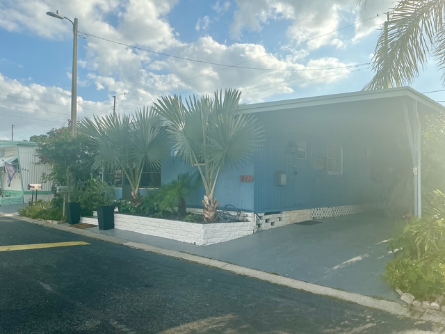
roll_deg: -0.9
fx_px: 373
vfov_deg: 48.2
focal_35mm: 29
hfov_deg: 61.7
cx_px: 222
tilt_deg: +1.1
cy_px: 167
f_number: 1.8
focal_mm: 3
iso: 25
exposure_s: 1/2141
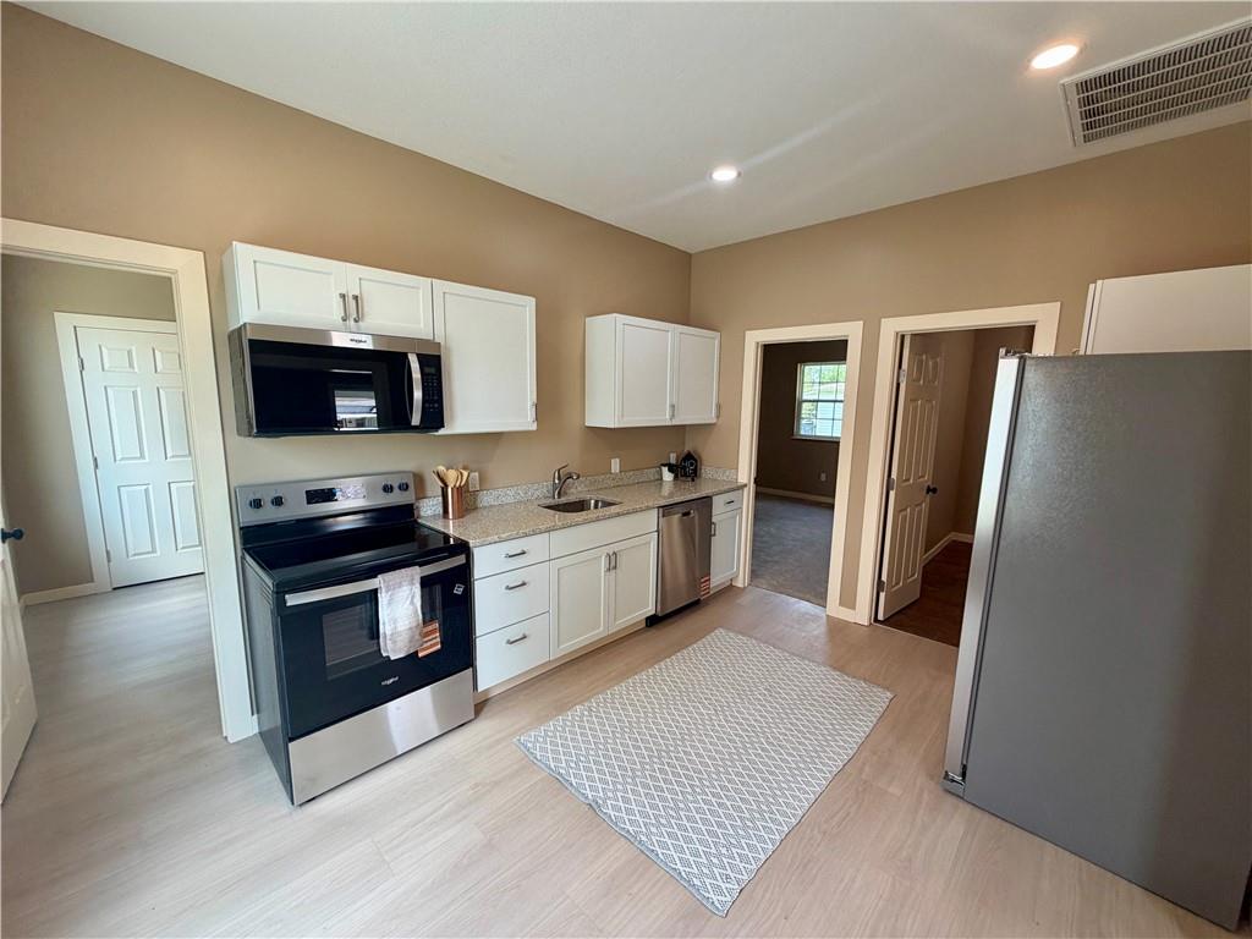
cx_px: 626
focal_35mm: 14
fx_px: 506
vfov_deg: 85.7
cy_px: 470
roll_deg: -0.5
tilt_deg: -7.4
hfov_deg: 102.1
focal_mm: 2.22
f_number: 2.2
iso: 100
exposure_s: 1/120
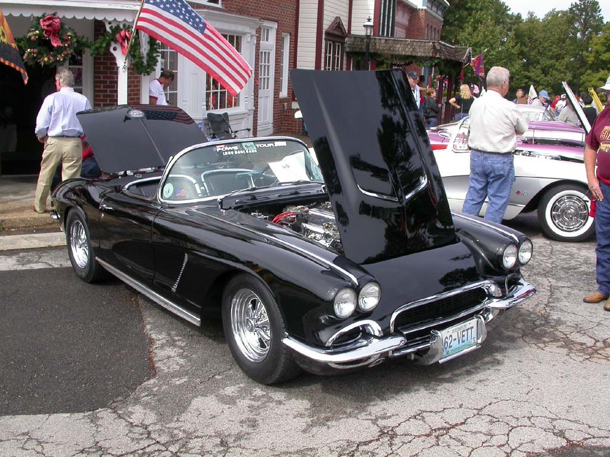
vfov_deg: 37.7
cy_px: 228
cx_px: 305
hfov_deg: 49.0
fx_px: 670
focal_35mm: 38
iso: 100
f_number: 6
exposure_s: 1/242
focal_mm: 7.85
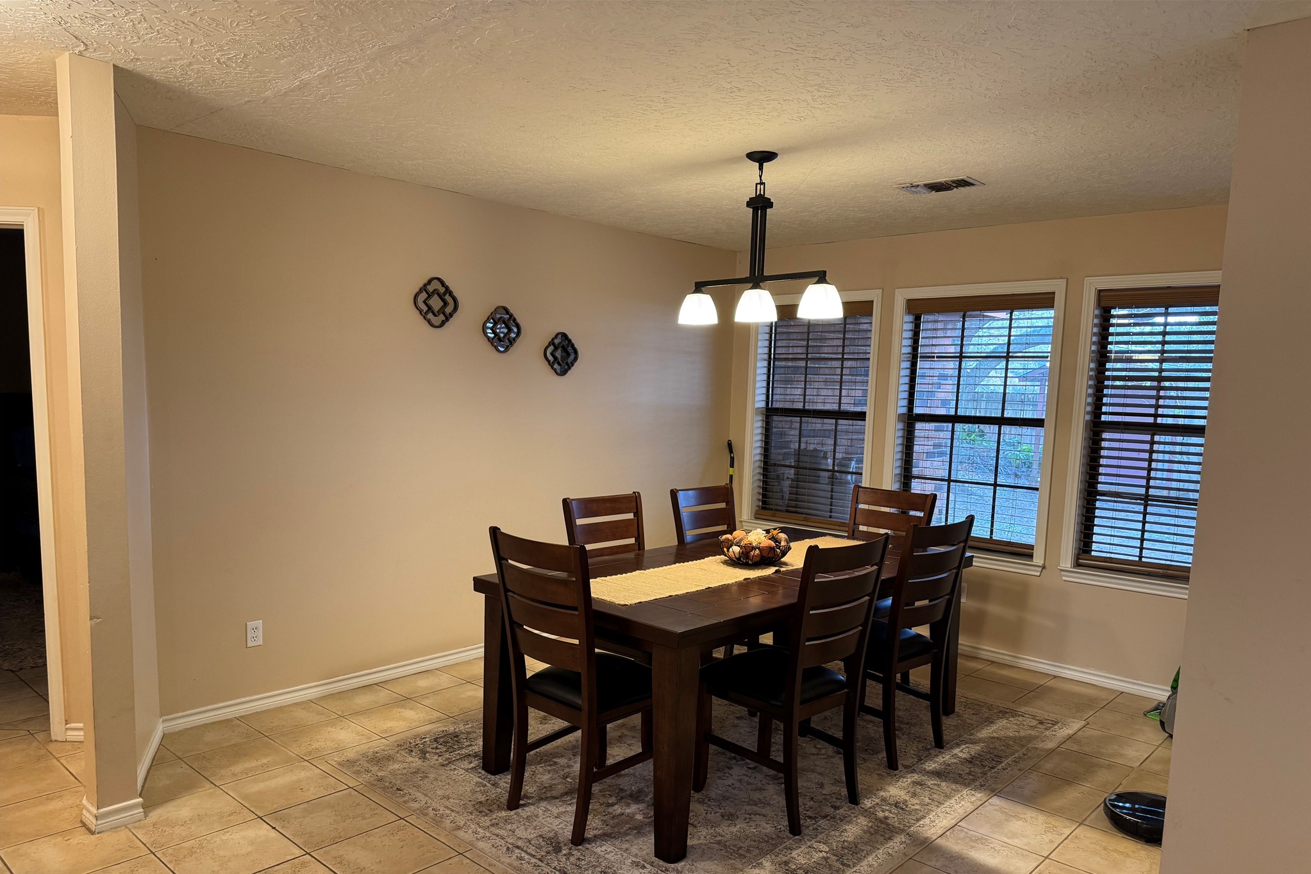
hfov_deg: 71.5
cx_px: 655
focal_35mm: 25
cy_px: 492
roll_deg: -1.6
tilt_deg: -7.6
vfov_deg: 51.1
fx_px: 910
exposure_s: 1/60
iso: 200
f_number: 1.78
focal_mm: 6.76
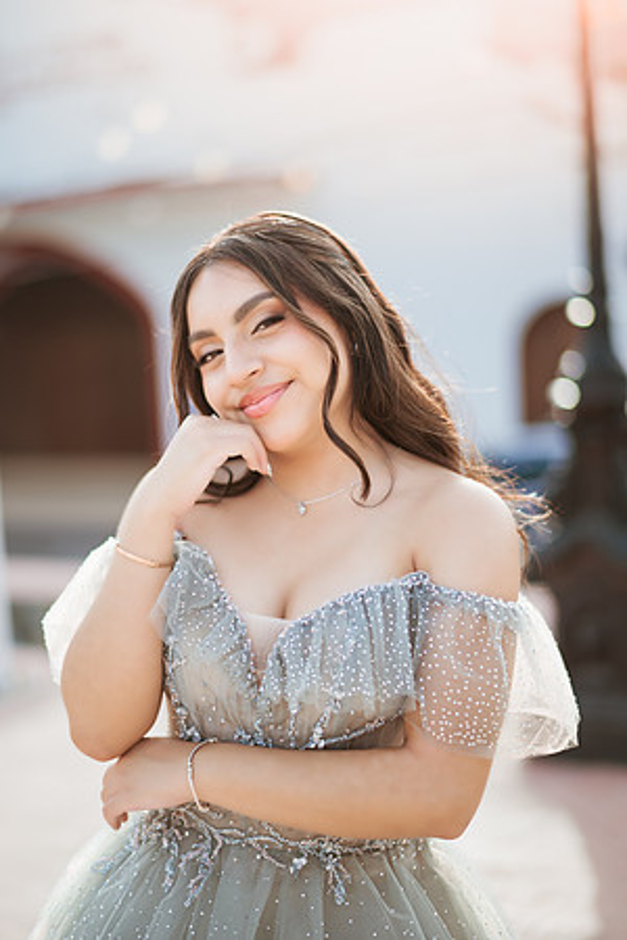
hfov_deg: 23.4
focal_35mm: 58
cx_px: 314
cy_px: 470
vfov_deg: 34.5
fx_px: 1515
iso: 100
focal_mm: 58
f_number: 1.4
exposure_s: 1/2500
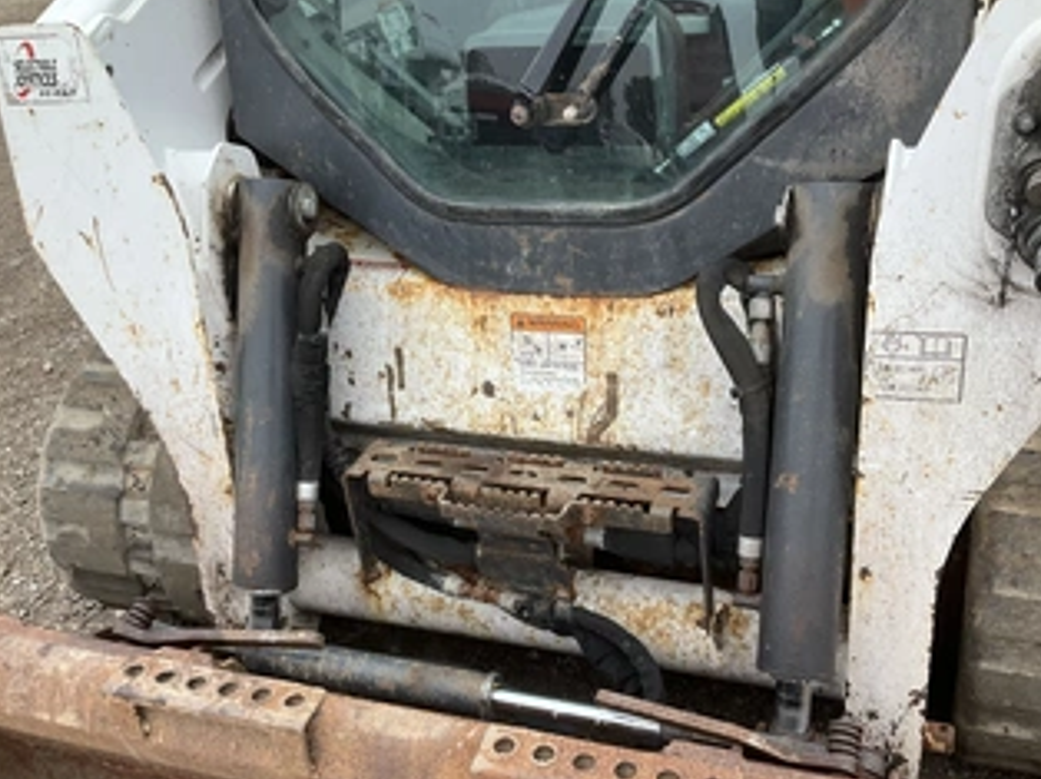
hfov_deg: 50.2
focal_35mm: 37
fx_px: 1112
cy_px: 451
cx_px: 537
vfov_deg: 38.5
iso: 16
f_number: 1.8
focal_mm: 3
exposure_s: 1/122
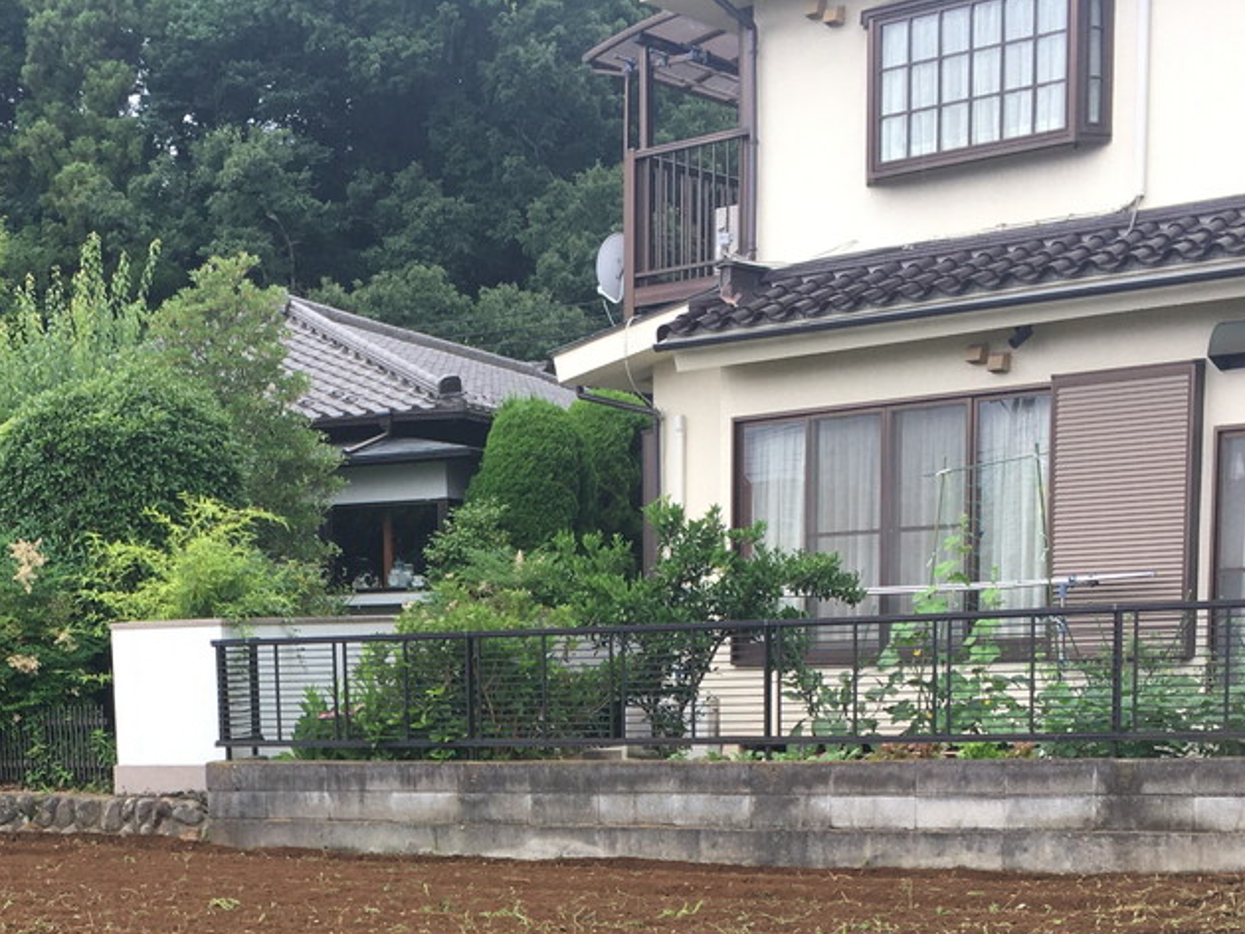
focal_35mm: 59
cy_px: 944
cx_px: 356
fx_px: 2122
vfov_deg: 23.7
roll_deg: +1.7
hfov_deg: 32.2
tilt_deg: -8.2
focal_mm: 4.15
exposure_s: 1/183
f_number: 2.2
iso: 25
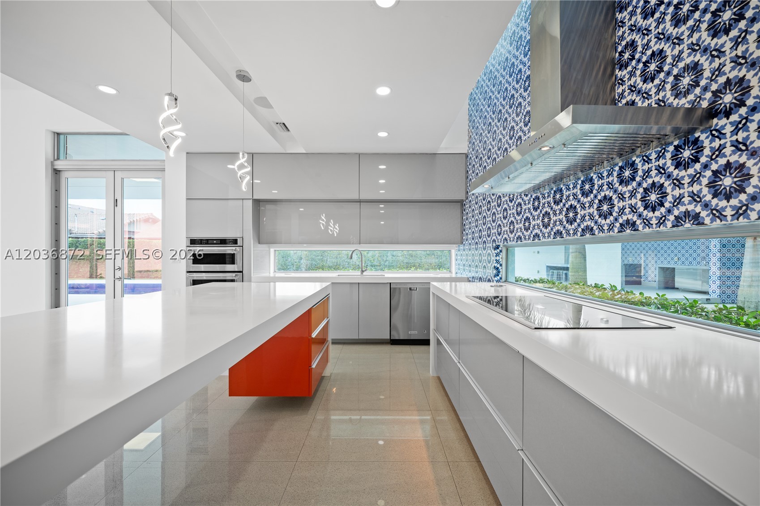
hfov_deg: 104.3
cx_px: 380
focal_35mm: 14
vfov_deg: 81.1
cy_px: 253
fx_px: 295
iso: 200
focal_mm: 14
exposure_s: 1/50
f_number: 3.5
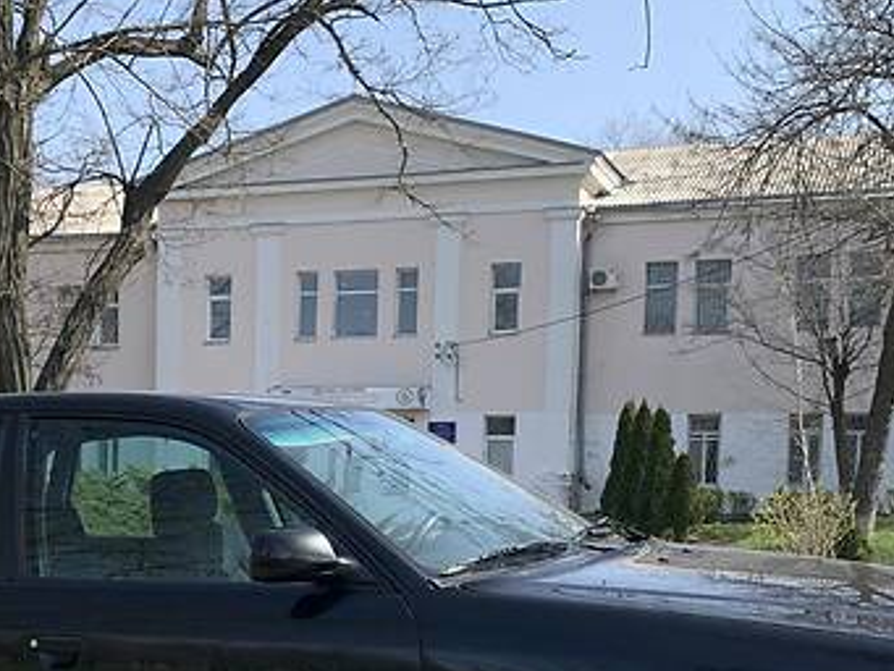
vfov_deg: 23.2
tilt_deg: -3.4
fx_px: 1576
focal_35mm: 61
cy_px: 650
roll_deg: -2.1
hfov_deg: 31.5
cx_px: 312
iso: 25
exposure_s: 1/849
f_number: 1.8
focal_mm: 4.2
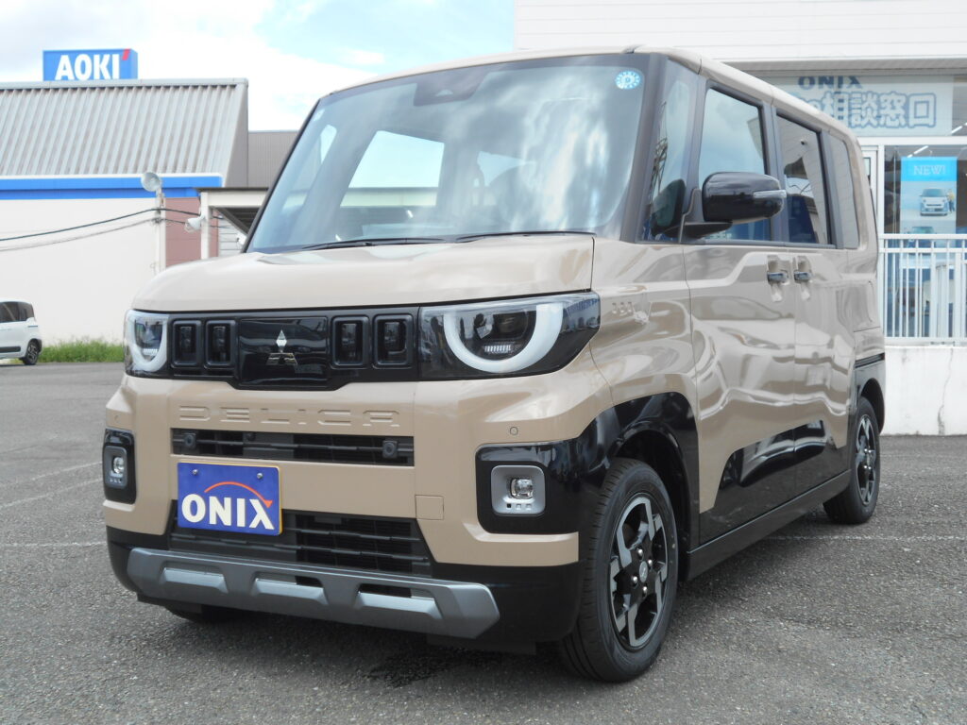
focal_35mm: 44
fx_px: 1229
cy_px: 362
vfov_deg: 32.9
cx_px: 484
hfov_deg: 42.9
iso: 80
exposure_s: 1/320
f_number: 4.2
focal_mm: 7.7
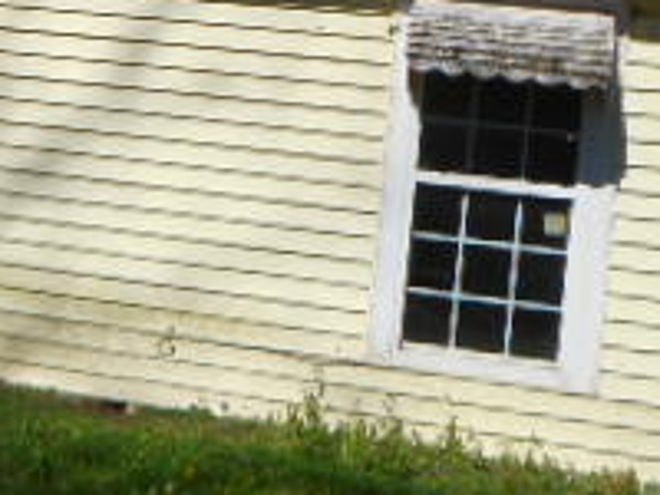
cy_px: 23
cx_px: 92
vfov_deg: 18.1
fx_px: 1525
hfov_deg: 23.9
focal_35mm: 80
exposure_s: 1/1250
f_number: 3.7
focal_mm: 4.5
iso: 80
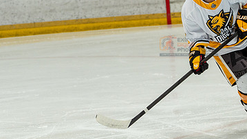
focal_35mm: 333
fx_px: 2181
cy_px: 84
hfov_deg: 6.5
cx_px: 189
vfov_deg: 3.6
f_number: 3.5
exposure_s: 1/1600
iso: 800
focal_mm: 102
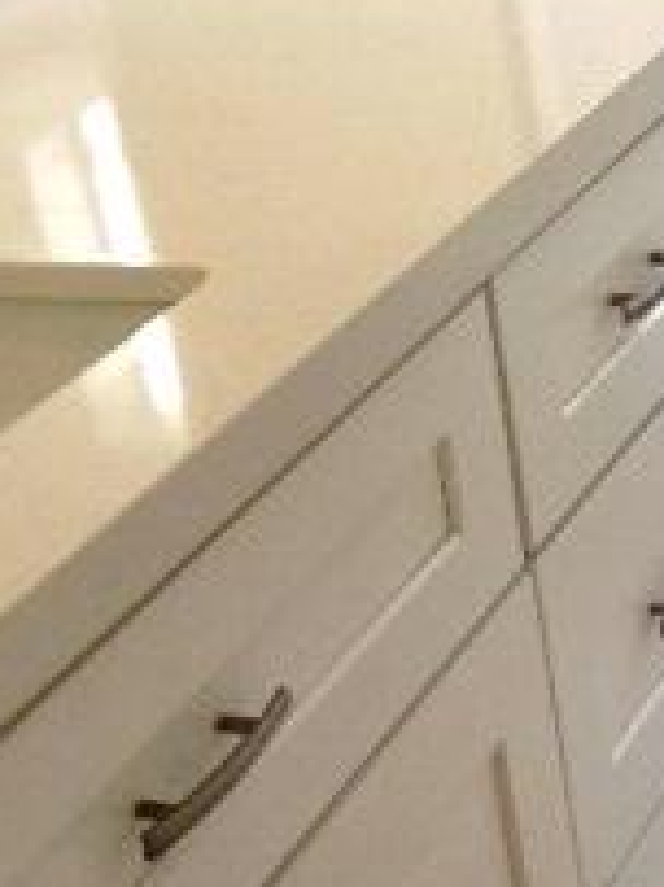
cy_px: 516
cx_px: 891
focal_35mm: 104
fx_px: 2663
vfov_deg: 18.9
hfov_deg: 13.6
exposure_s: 1/120
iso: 64
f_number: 2.4
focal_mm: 4.12
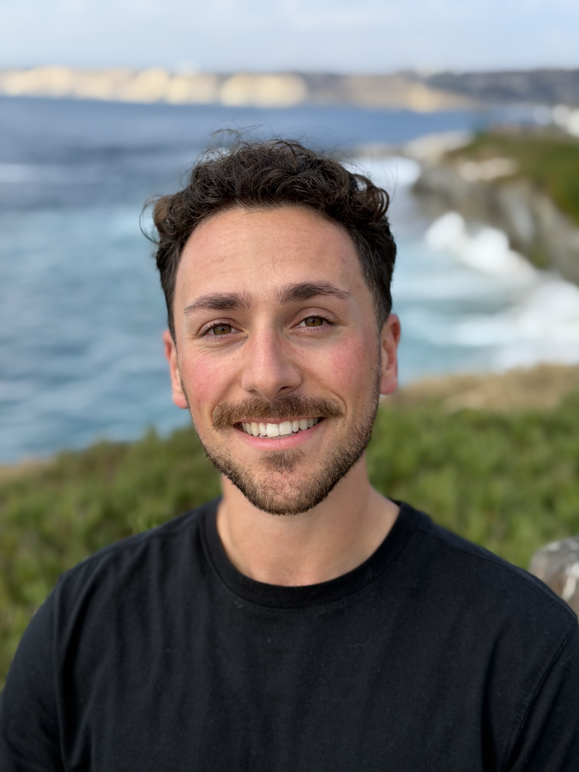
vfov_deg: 39.7
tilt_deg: -15.2
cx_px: 290
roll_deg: -2.6
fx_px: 1070
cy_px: 386
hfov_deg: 30.3
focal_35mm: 48
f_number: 1.78
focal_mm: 6.76
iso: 64
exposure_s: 1/2577
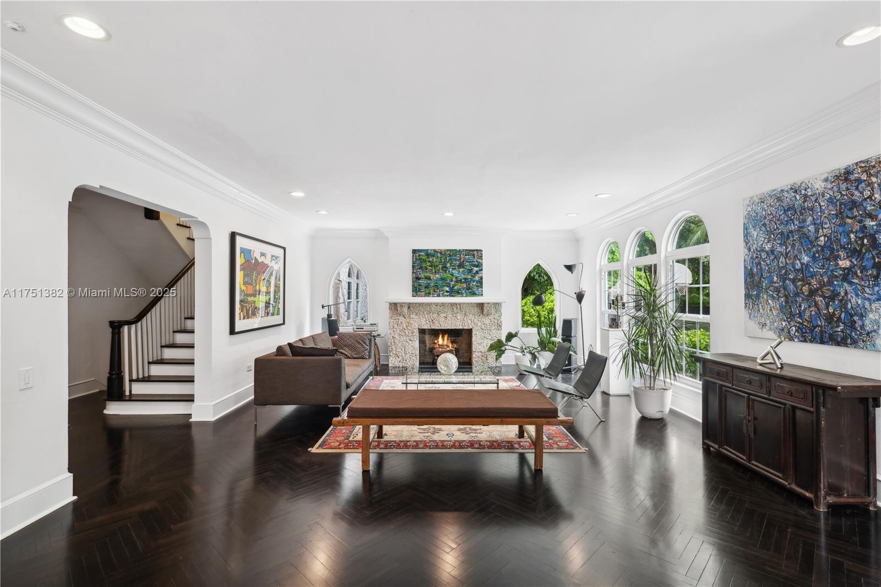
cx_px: 440
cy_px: 294
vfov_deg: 73.7
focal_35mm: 16
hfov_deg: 96.7
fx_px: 391
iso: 200
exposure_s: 1/2.5
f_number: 10
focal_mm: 16
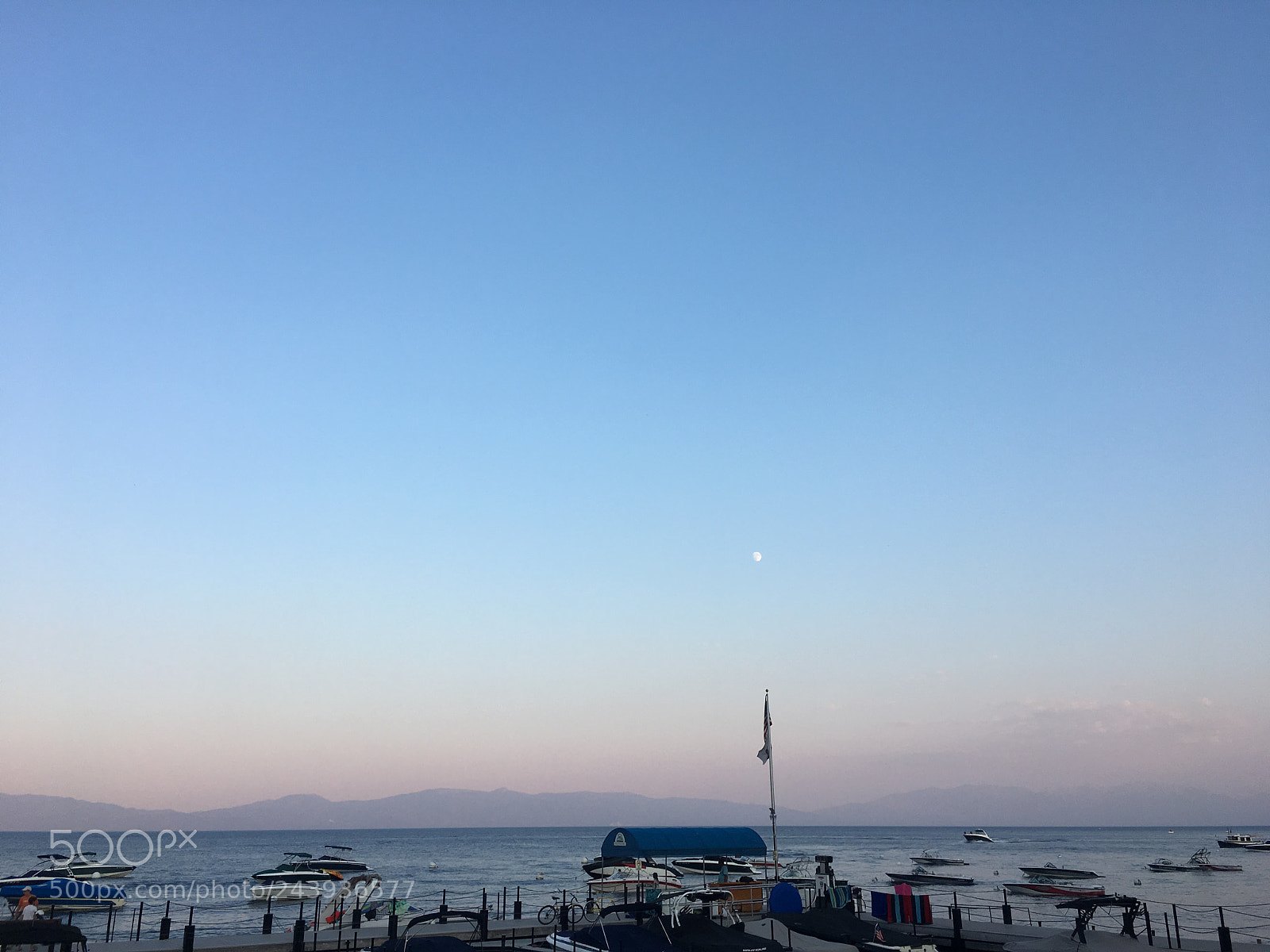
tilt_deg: +18.2
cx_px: 635
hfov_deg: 61.7
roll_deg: +0.7
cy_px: 476
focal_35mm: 29
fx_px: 1064
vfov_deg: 48.2
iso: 25
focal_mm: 4.15
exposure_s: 1/605
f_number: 2.2
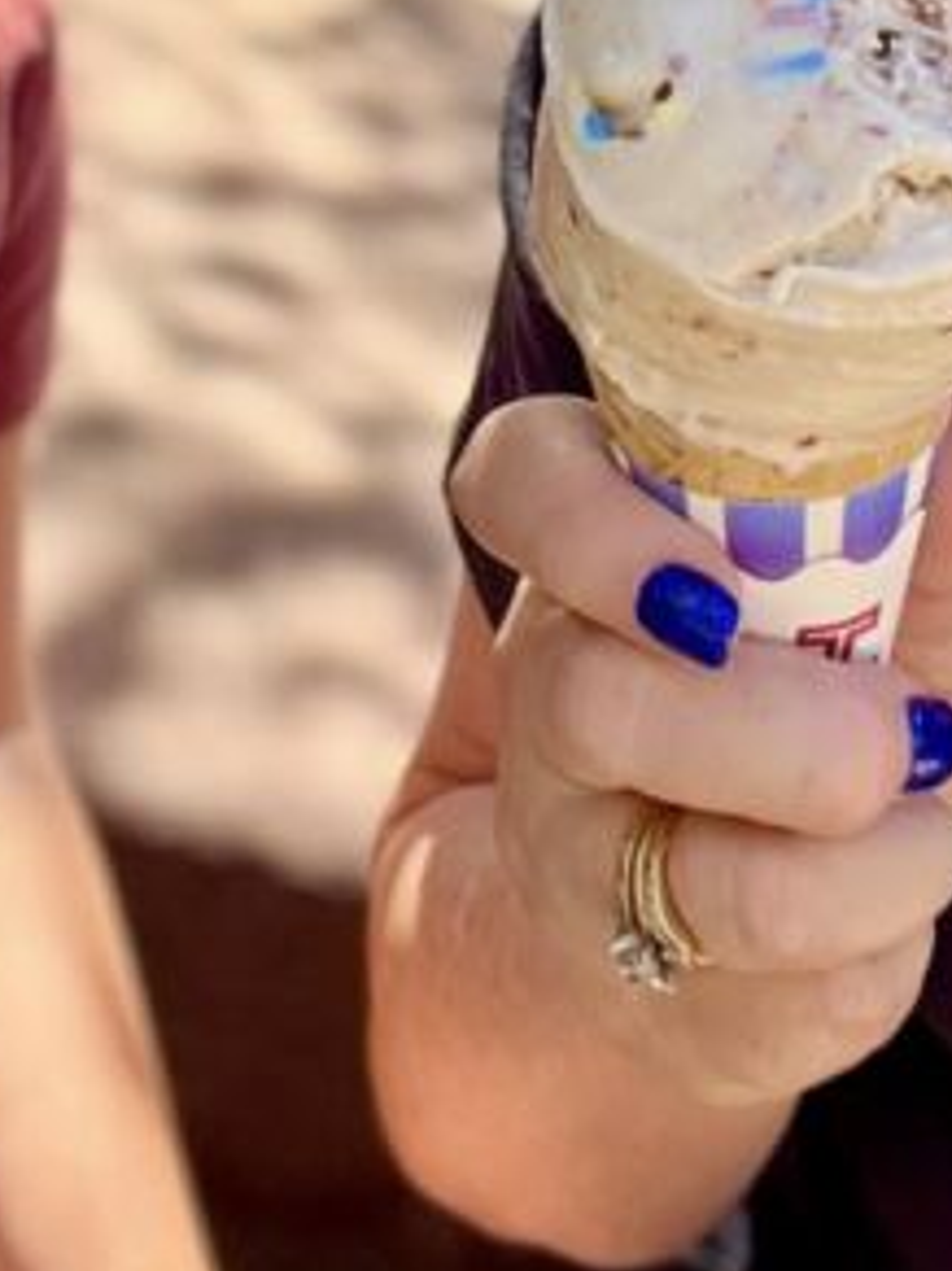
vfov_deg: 20.5
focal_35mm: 88
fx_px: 3229
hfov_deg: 16.8
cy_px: -347
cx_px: 424
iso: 40
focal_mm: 2.71
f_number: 2.2
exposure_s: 1/172
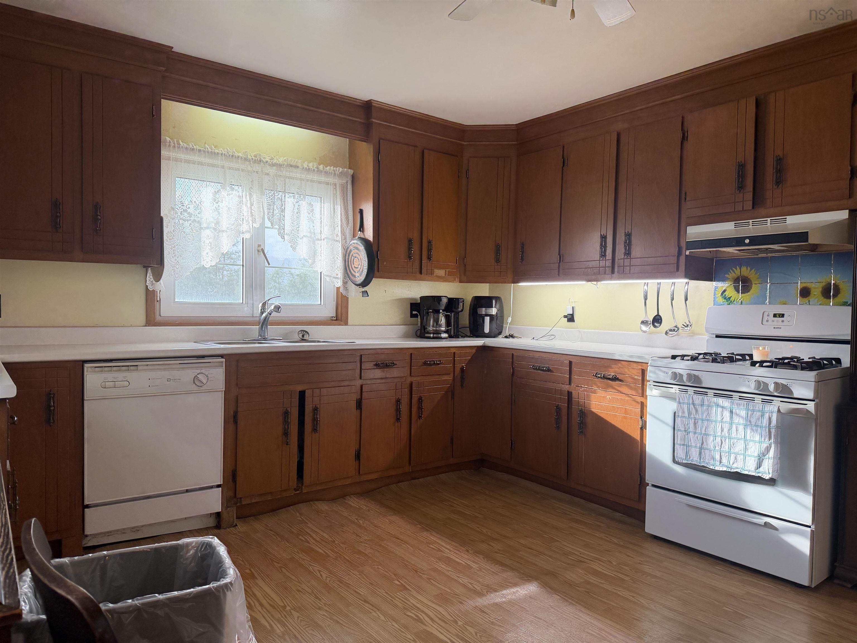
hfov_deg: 71.6
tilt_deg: -0.9
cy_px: 322
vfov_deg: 56.8
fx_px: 594
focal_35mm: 24
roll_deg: -0.1
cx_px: 428
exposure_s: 1/120
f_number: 1.78
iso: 160
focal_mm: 6.76
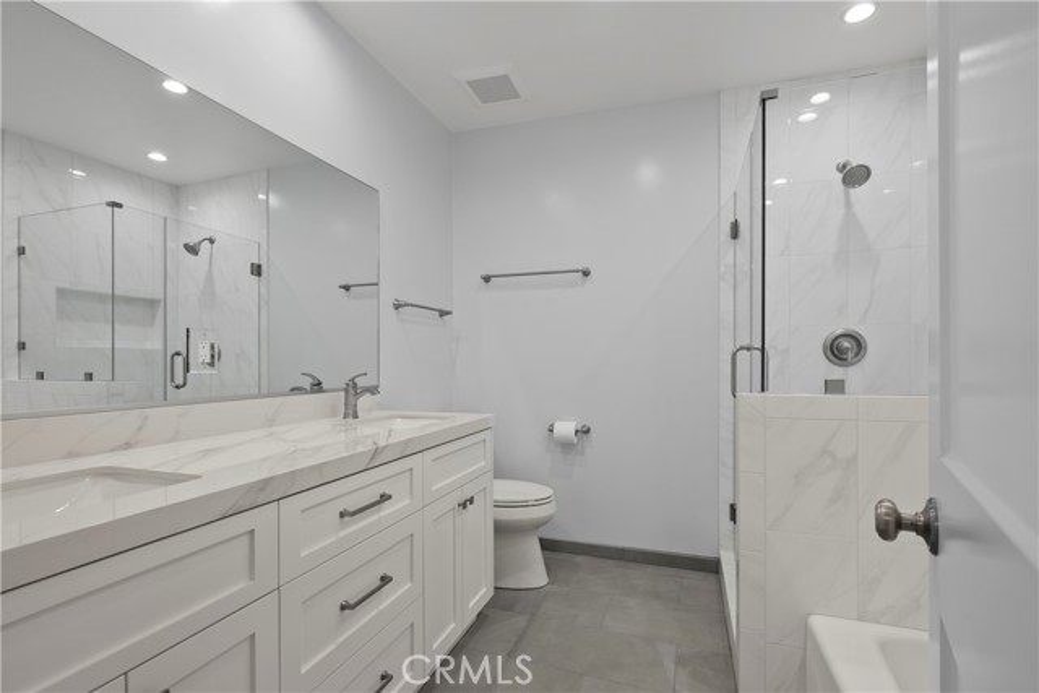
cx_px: 520
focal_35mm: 16
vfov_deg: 73.8
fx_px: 462
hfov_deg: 96.7
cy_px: 346
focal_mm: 16
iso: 250
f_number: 6.3
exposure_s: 1/10
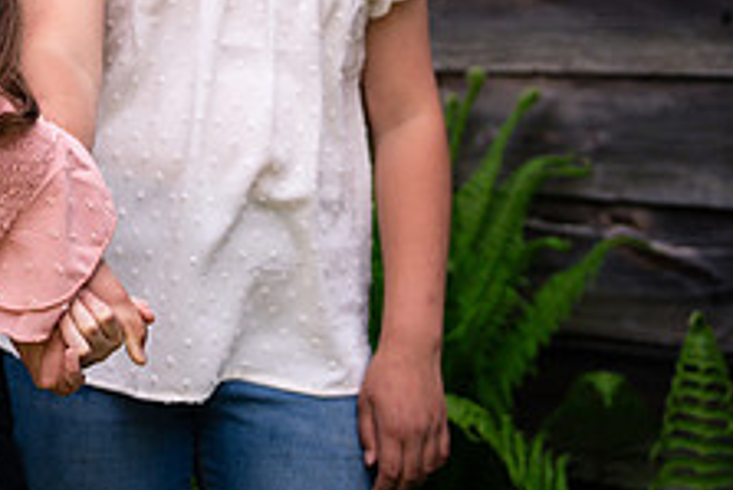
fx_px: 1854
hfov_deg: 21.5
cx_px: -13
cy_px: -35
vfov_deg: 14.7
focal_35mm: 91
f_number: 2.8
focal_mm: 35
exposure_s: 1/800
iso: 100
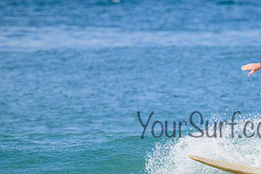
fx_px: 11316
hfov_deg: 1.3
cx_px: 228
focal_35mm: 1561
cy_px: 117
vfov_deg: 0.9
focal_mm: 800
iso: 2800
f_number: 11
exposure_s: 1/1600
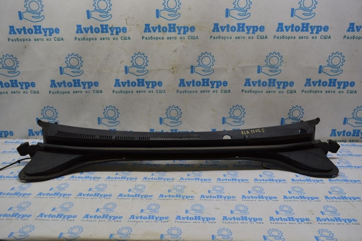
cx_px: 181
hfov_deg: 67.4
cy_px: 120
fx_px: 271
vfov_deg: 47.9
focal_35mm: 27
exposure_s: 1/60
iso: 400
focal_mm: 18
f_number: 6.3
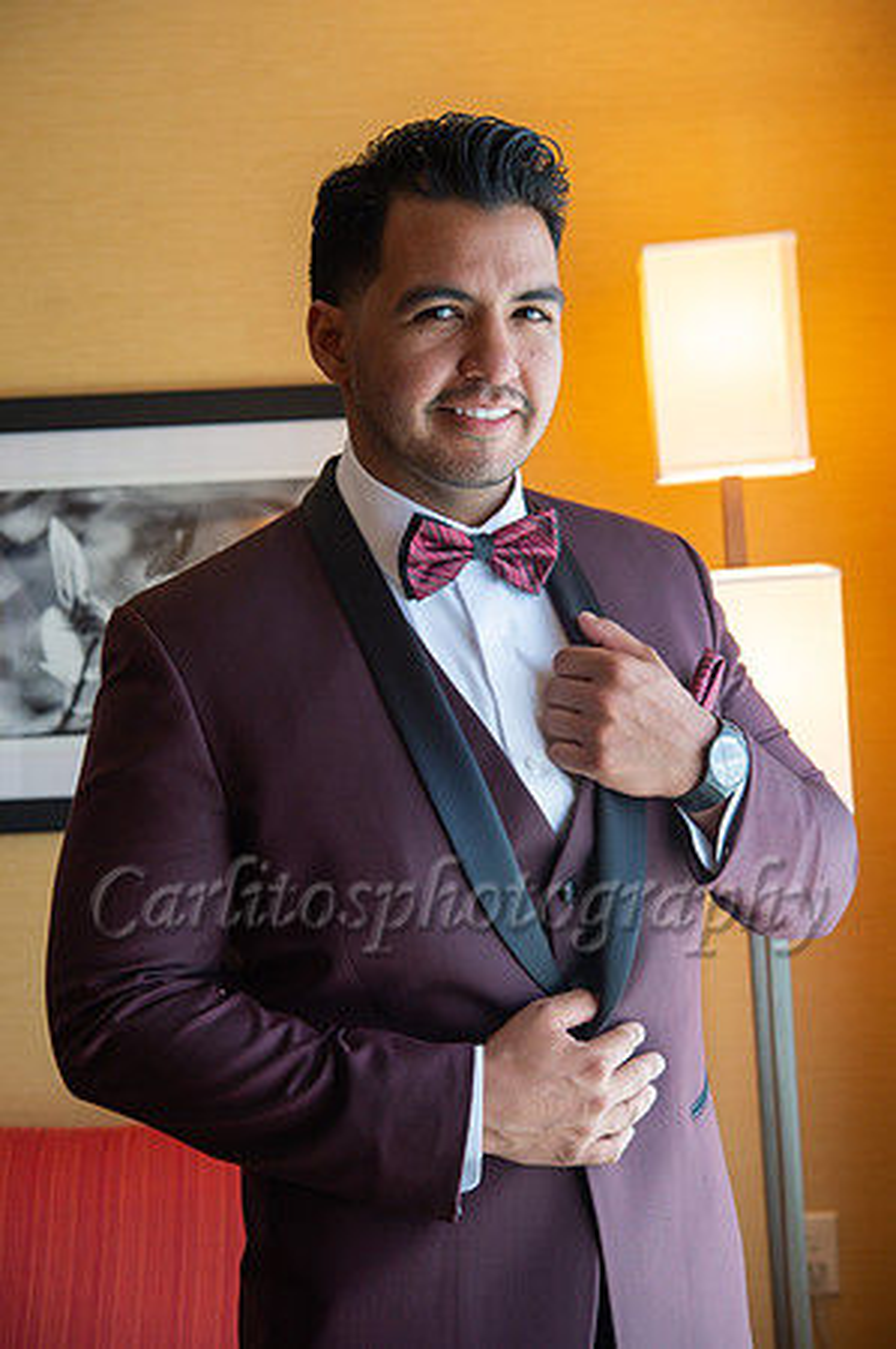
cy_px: 674
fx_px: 2245
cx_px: 448
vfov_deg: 33.4
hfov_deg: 22.6
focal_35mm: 60
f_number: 6.3
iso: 400
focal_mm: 60
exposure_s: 1/60
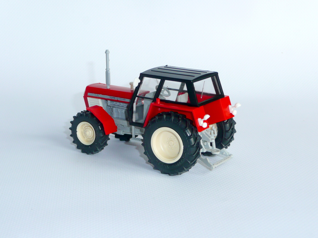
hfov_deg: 25.3
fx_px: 707
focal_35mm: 77
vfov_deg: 19.1
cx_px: 159
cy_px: 119
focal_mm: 12.7
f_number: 4.6
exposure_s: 1/200
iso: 100
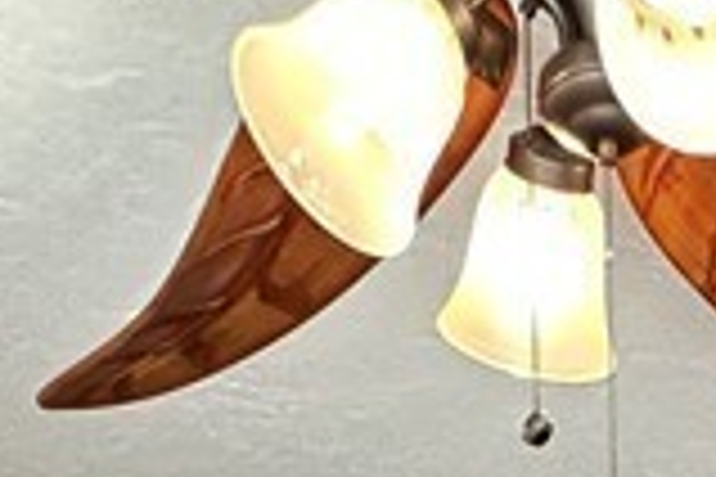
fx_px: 1869
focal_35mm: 94
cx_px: 761
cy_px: 1552
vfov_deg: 9.8
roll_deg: +0.1
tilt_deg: -8.5
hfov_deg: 20.8
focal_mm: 2.22
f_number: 2.2
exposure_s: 1/60
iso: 320
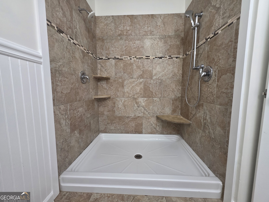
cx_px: 134
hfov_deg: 106.2
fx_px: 101
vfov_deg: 89.9
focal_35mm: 13
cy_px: 101
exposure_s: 1/120
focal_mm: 2.2
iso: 200
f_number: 1.9
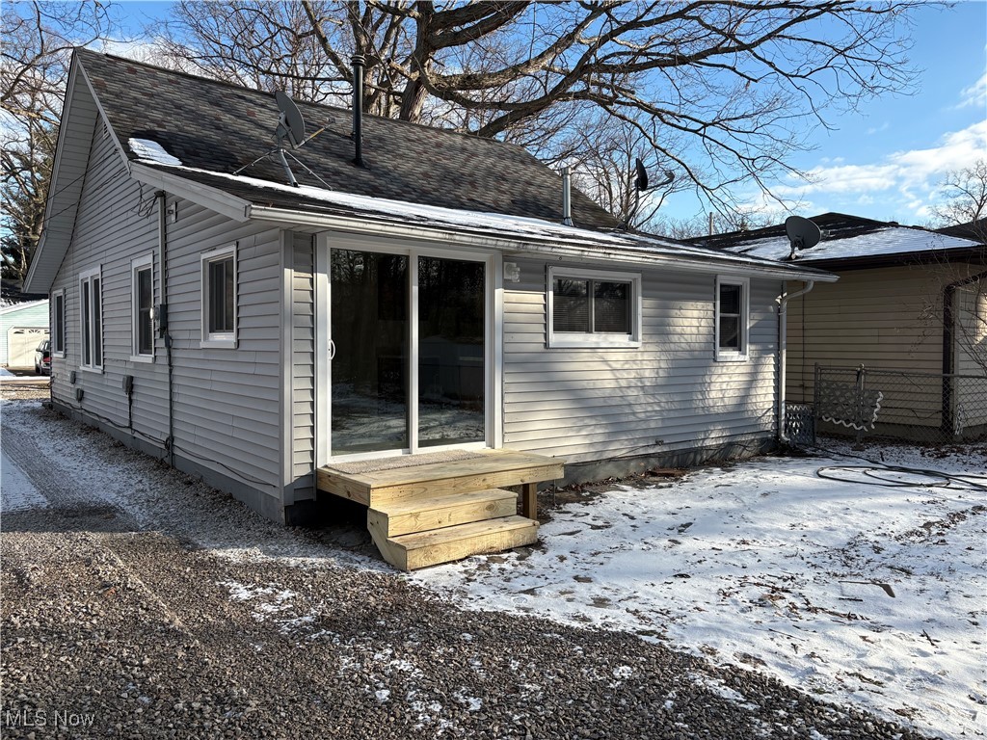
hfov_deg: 67.3
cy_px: 370
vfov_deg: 53.1
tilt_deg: -2.5
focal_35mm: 26
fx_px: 741
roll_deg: +0.0
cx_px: 494
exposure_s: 1/1953
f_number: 1.6
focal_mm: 5.96
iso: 50
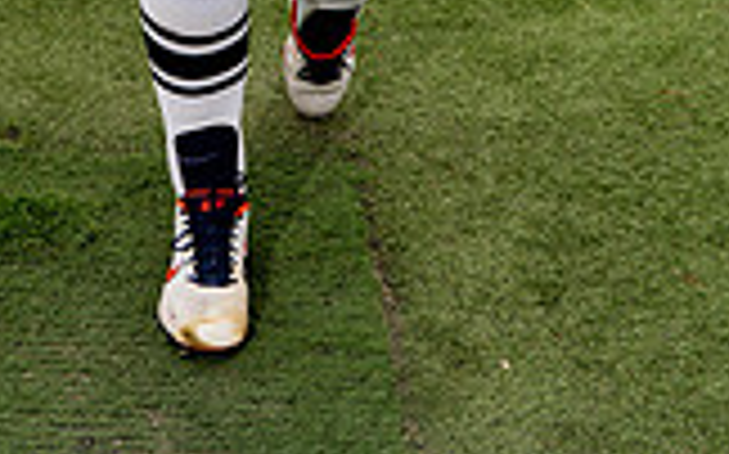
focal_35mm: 99
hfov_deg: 20.9
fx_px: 1966
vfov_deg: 11.7
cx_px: 194
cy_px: -490
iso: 125
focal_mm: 35
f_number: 8
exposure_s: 1/250
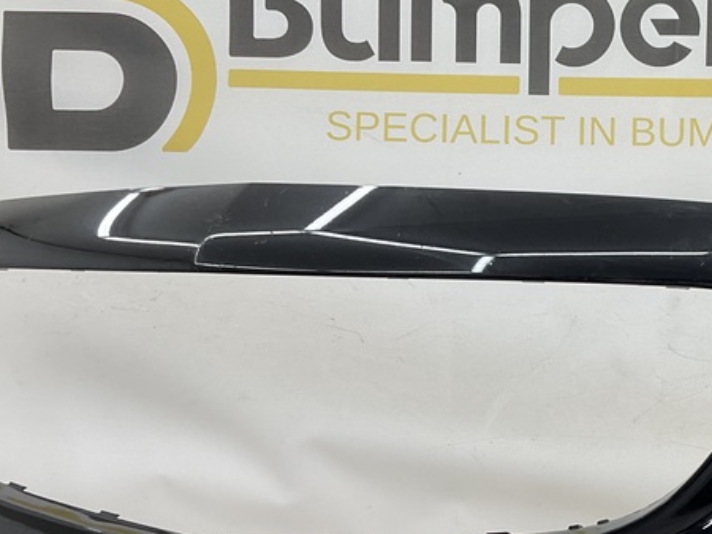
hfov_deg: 28.9
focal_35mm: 65
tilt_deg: -8.2
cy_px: 442
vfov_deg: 22.2
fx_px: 1336
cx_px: 609
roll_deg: -3.7
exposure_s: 1/120
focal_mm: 3
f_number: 1.8
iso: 20
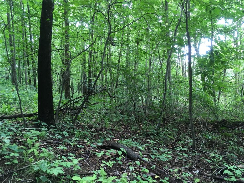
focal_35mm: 29
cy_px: 92
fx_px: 204
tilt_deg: -3.1
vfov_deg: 48.2
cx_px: 122
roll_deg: +3.7
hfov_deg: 61.7
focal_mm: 4.15
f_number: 2.2
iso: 32
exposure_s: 1/30
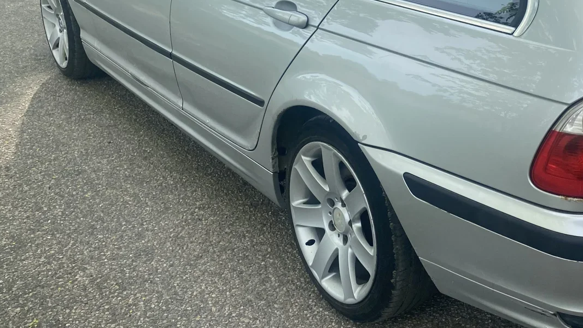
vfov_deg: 23.2
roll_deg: +0.2
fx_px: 789
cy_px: 70
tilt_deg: -18.6
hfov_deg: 38.7
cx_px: 485
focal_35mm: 51
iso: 32
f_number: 1.8
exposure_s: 1/1093
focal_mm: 4.25
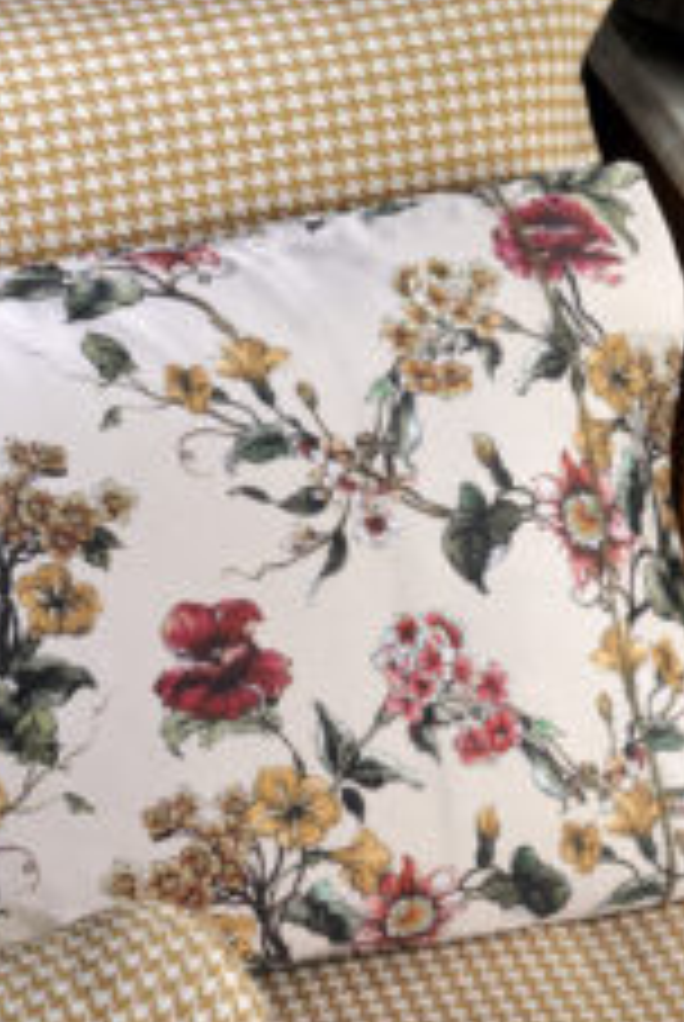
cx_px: 212
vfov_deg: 11.3
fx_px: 5171
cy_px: 545
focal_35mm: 182
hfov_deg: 7.6
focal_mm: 92
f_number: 20
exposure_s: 1/125
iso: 100
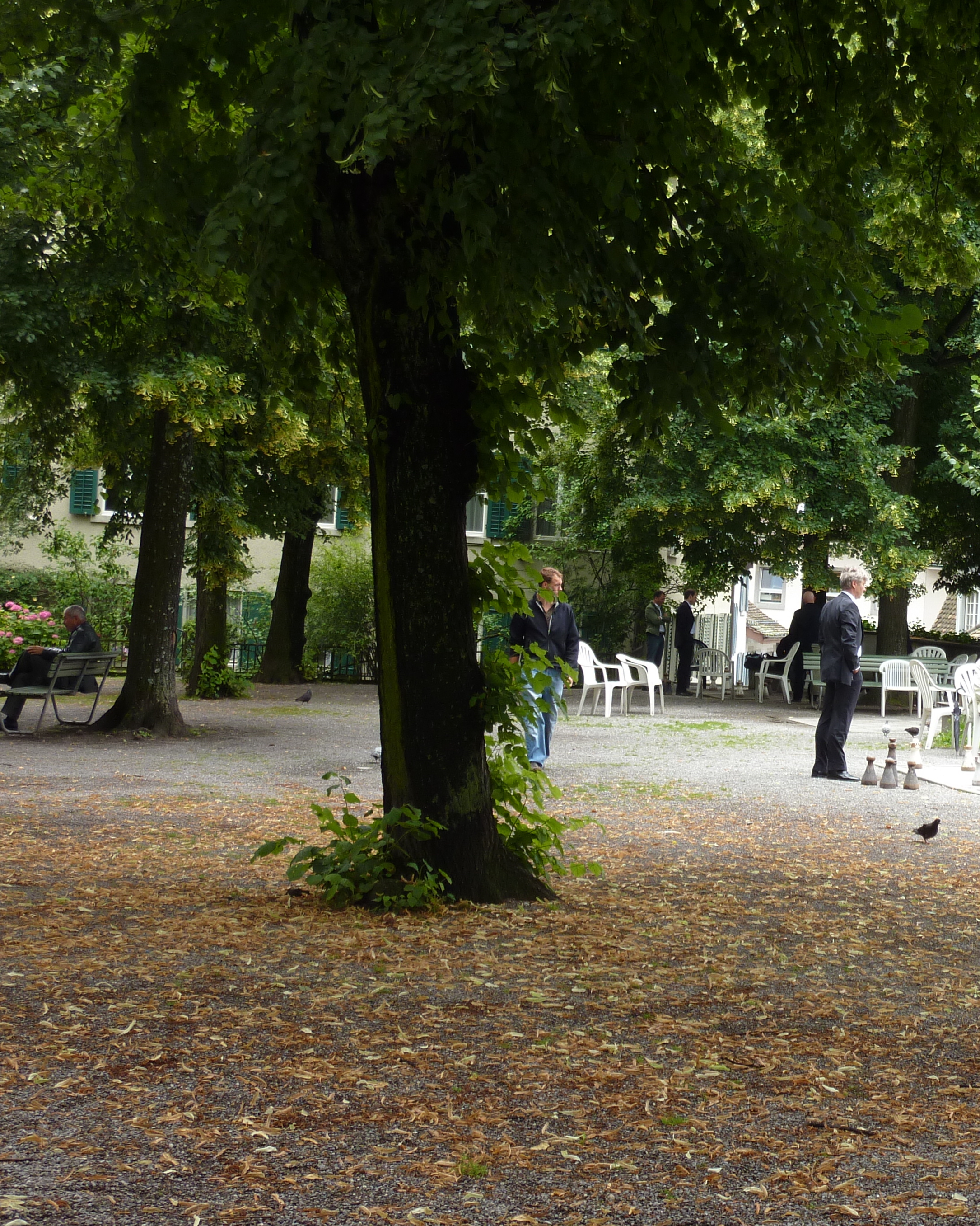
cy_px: 612
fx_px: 2284
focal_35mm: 63
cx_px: 785
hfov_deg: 23.8
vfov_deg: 30.0
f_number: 3.8
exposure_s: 1/80
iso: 80
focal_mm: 7.9
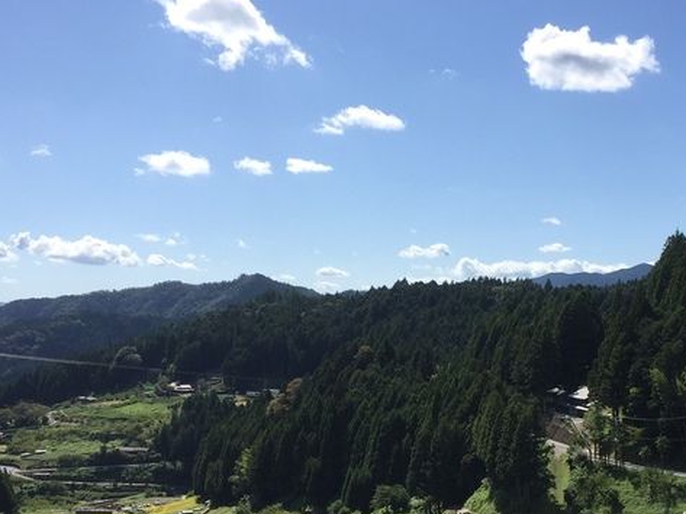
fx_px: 990
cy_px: 409
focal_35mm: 50
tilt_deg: -5.2
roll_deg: -2.3
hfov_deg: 38.0
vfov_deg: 28.5
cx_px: 427
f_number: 2.2
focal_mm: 4.15
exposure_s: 1/2475
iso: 32
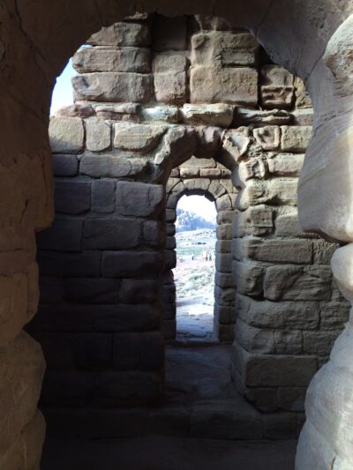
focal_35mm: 30
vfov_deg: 60.0
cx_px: 176
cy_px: 235
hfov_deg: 46.8
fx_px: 408
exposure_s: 1/120
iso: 32
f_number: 2.2
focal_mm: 4.12
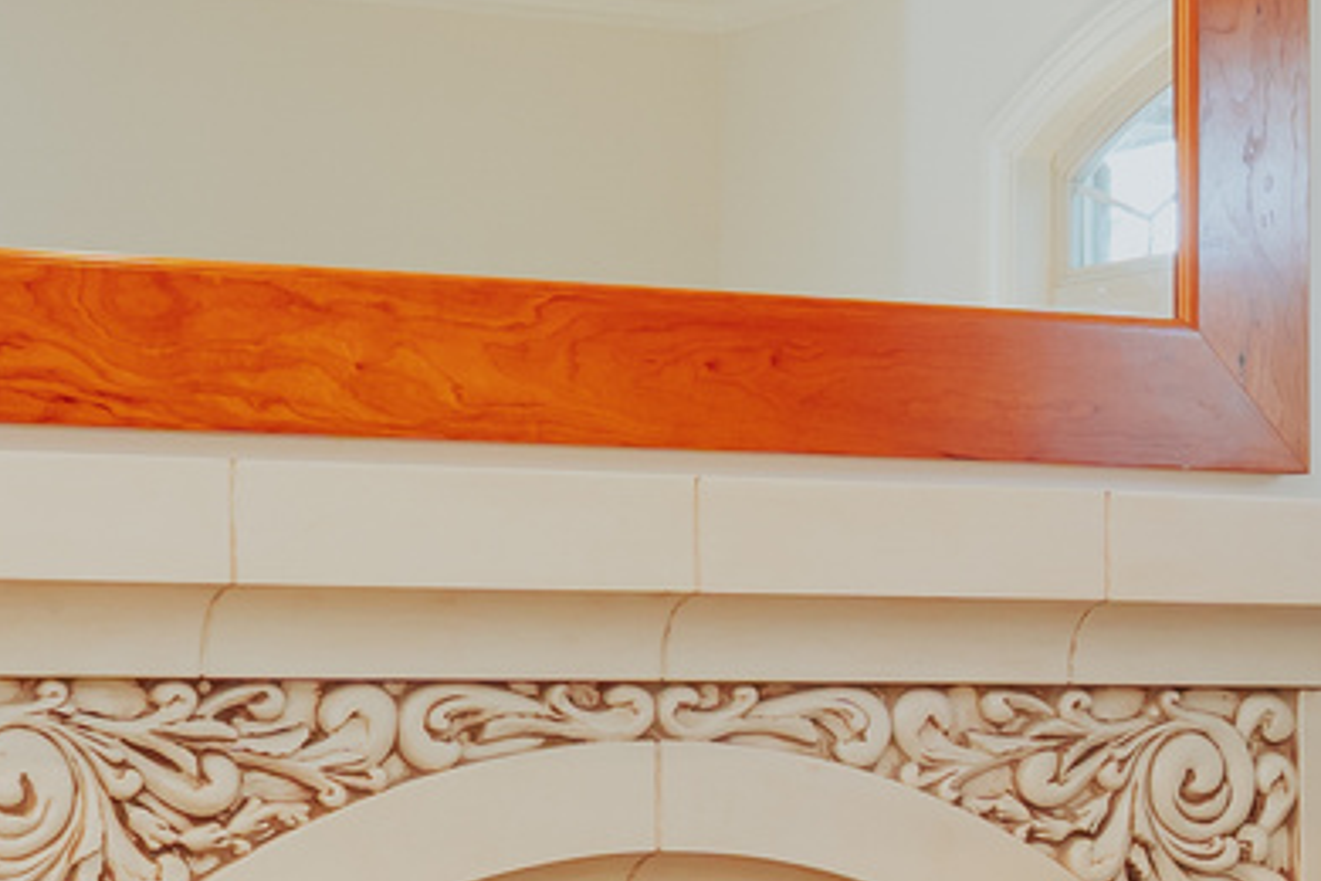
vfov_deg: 10.8
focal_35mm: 126
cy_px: 727
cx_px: 1392
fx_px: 4623
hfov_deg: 15.9
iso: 400
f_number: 4.5
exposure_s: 1/30
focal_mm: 24
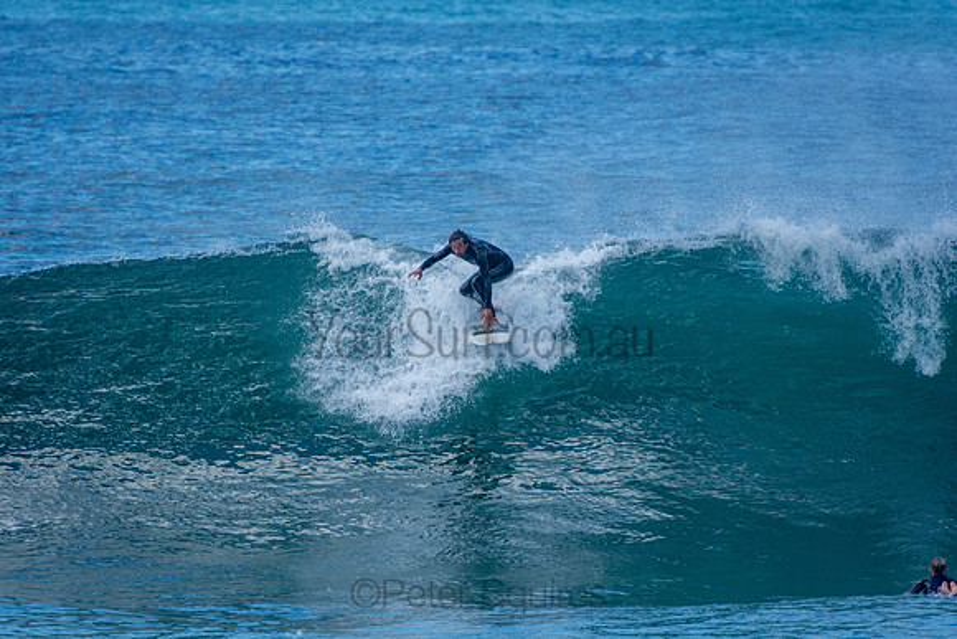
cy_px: 320
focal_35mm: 600
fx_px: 15953
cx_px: 478
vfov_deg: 2.3
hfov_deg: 3.4
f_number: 5.6
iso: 560
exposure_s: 1/2000
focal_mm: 400
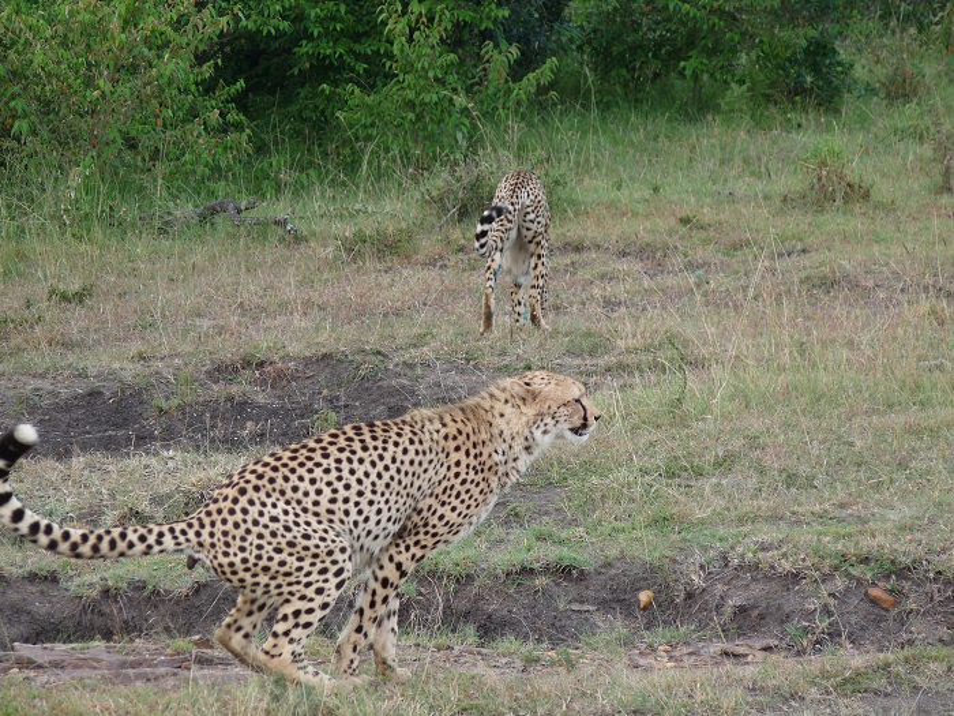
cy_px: 358
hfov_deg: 7.6
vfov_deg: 5.7
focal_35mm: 260
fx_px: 7165
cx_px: 477
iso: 100
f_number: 3.7
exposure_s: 1/100
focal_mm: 46.2
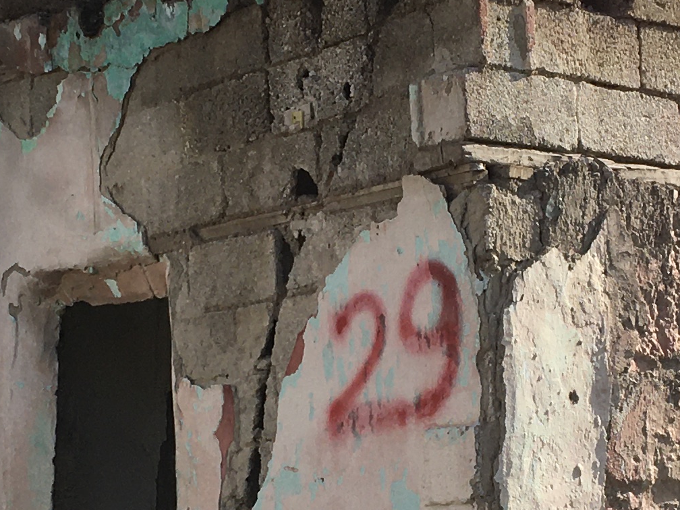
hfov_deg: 17.0
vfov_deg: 12.7
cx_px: 305
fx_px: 2279
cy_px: 376
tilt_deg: +4.6
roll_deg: -0.3
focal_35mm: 116
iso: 25
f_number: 2.2
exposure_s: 1/1832
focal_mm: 4.15
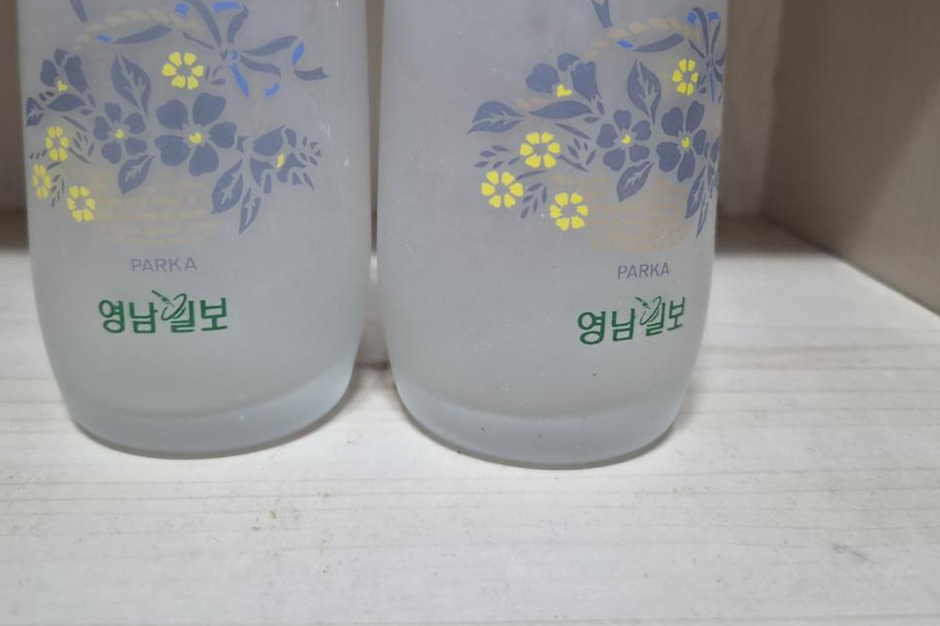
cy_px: 178
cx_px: 415
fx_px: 835
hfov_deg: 58.6
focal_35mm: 32
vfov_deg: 40.3
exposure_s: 1/120
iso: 1000
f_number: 1.8
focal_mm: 5.4
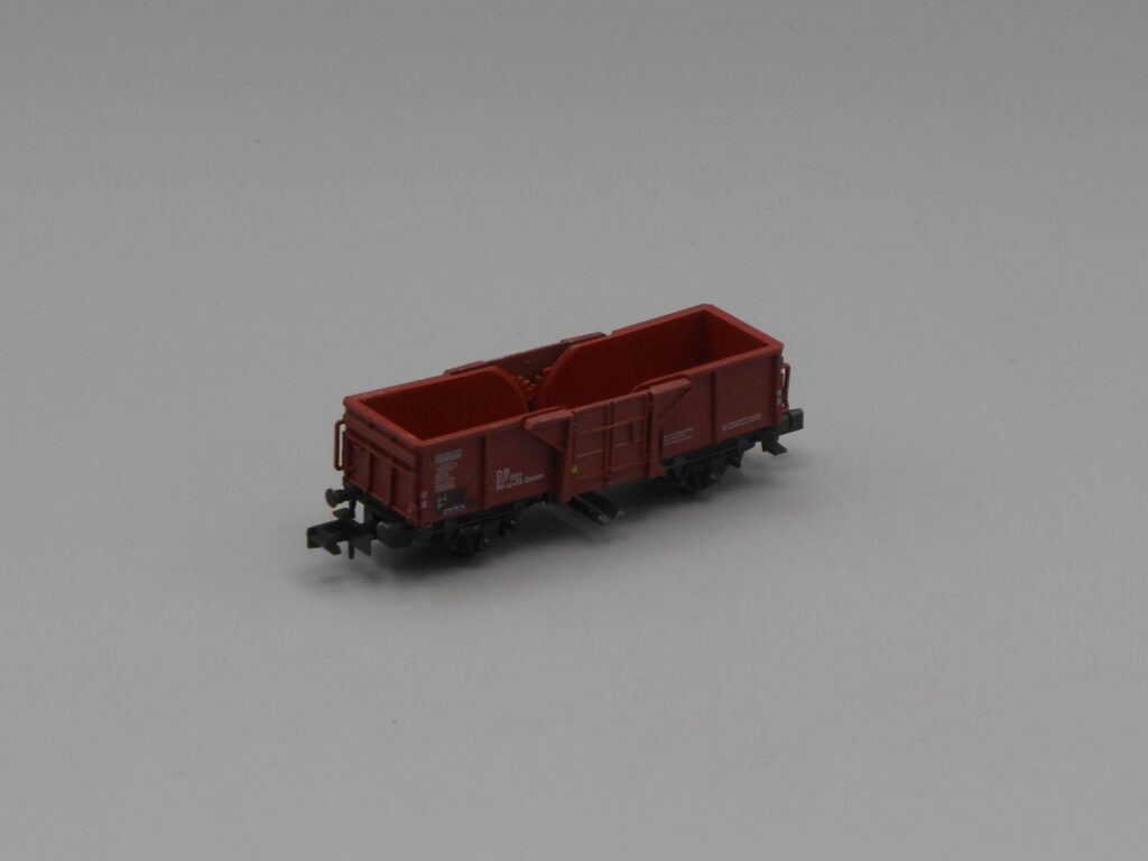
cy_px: 430
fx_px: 2653
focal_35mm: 80
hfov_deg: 24.4
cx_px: 574
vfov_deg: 18.4
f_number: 4.7
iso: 80
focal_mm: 14.3
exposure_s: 1/80
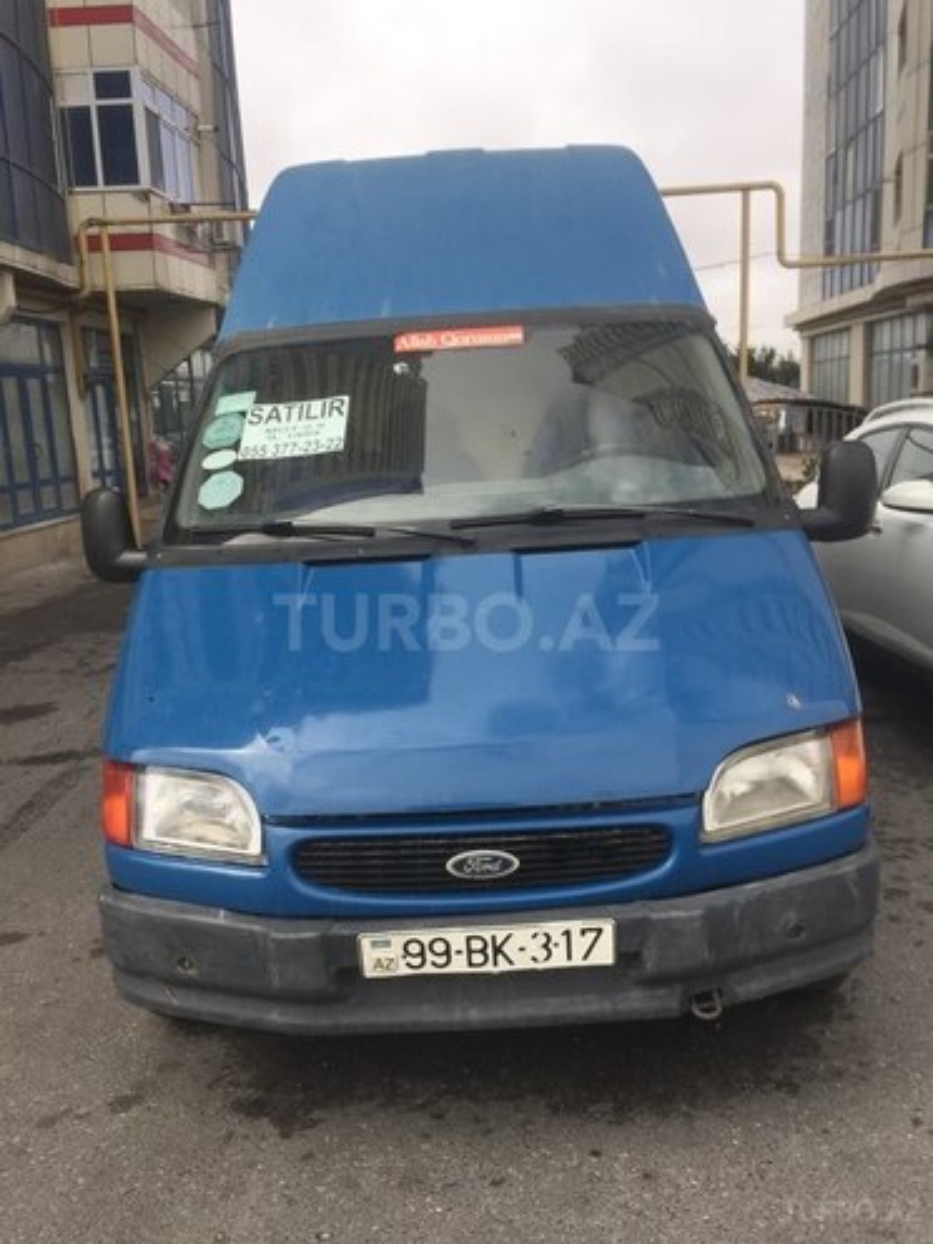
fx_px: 1042
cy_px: 622
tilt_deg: -10.6
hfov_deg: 48.2
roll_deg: +1.7
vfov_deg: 61.7
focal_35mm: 29
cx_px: 466
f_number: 2.2
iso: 40
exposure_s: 1/1364
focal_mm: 4.15
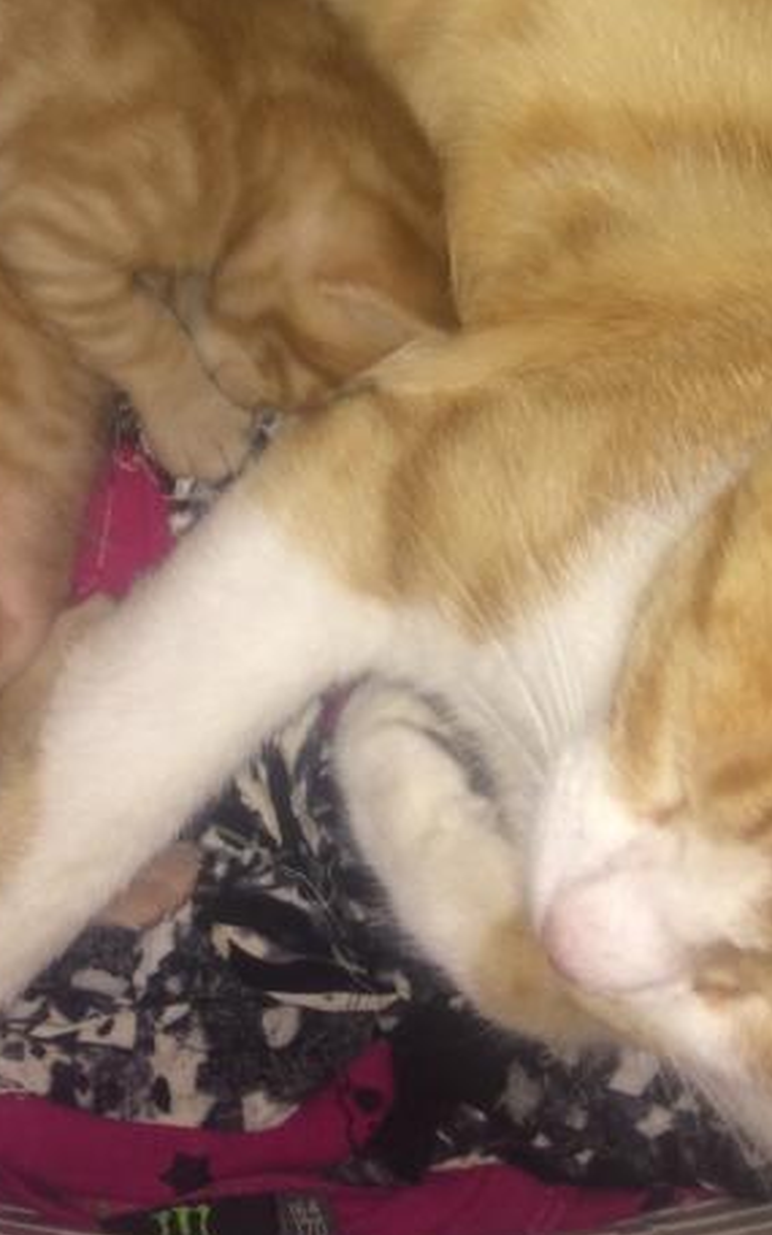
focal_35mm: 62
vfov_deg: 30.7
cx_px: 417
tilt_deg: -66.8
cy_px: 5
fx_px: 2087
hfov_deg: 21.0
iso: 32
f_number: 2.2
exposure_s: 1/41
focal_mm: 4.15
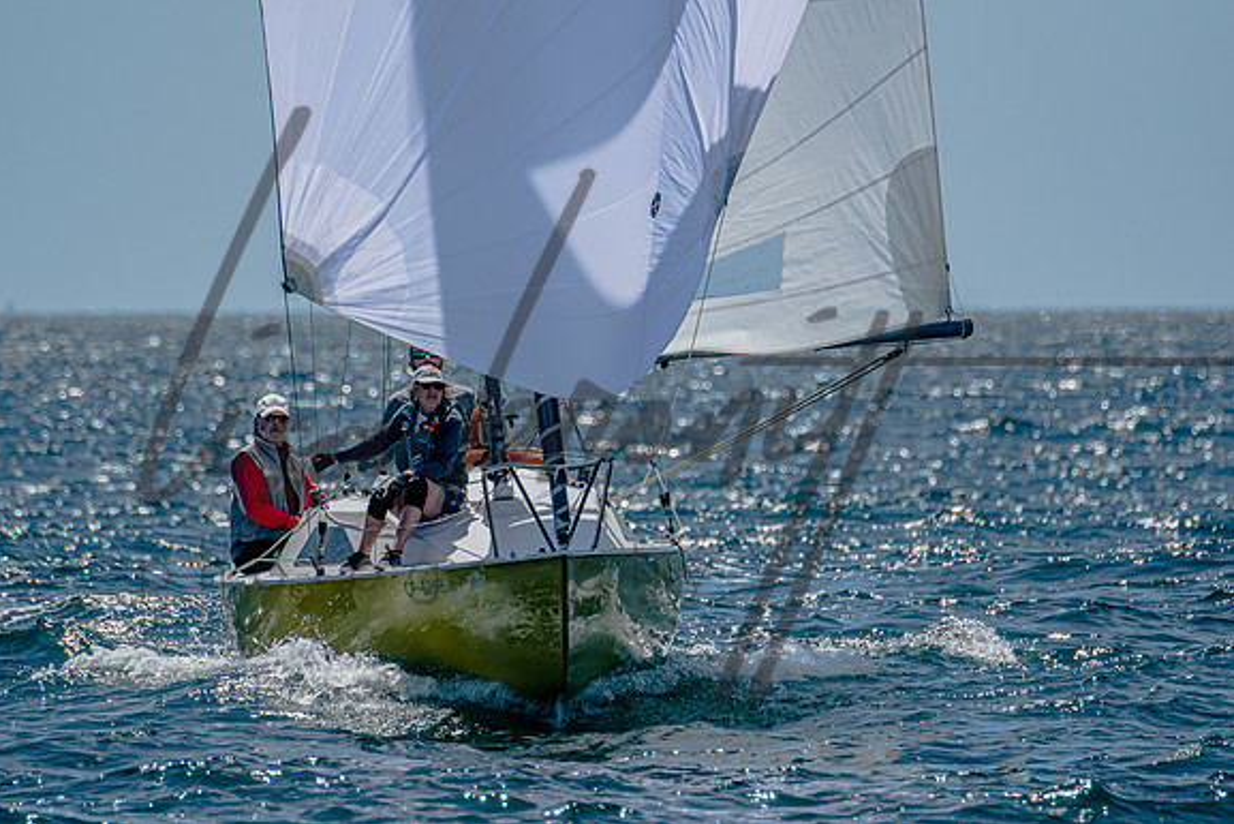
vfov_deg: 2.0
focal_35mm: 702
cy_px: 461
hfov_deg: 2.9
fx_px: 24068
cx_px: 626
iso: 200
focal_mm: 400
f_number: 5.6
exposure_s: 1/2000
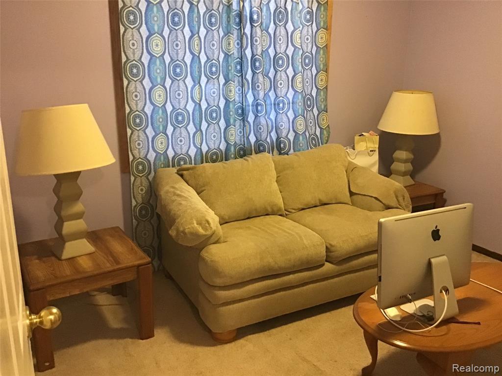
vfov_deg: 45.4
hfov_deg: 58.4
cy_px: 188
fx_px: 450
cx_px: 251
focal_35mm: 31
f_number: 2.4
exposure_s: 1/15
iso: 250
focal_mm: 3.3
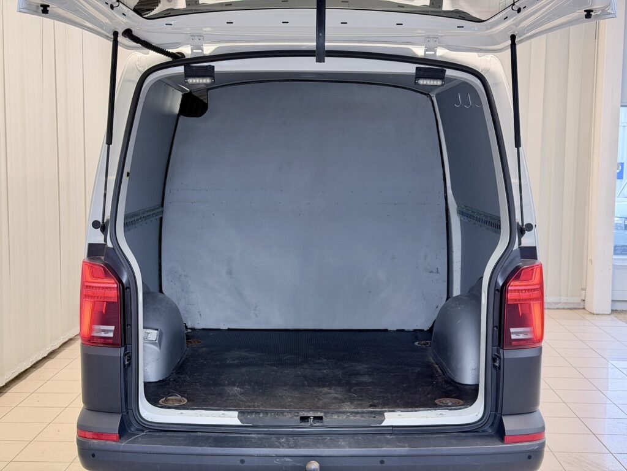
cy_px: 236
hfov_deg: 39.7
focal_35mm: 48
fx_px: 869
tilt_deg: -5.7
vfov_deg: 30.3
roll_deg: -0.3
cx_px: 314
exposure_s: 1/50
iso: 160
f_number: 1.78
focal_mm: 6.76
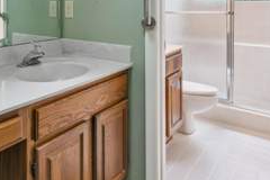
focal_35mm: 34
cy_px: 10
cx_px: 65
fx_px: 255
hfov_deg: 53.1
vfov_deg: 35.9
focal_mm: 17
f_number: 8
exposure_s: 1/1.67
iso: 250
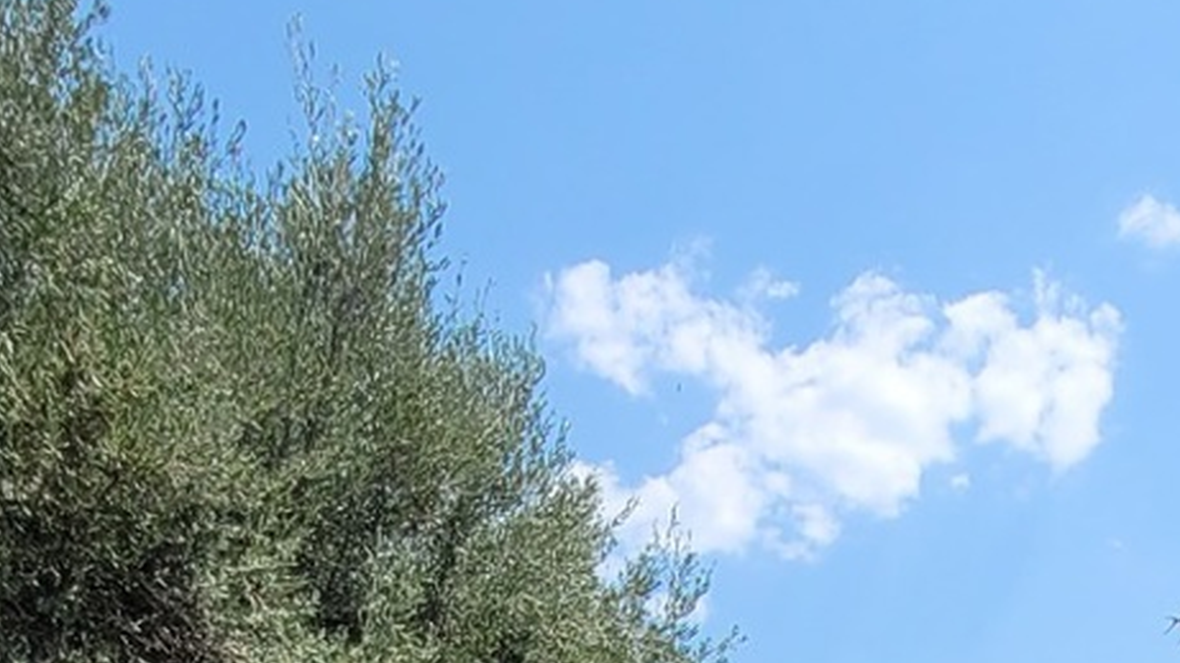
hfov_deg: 35.3
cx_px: 742
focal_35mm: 59
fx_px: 1846
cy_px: 1436
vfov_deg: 15.2
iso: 40
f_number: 2.2
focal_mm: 1.74
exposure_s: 1/1242
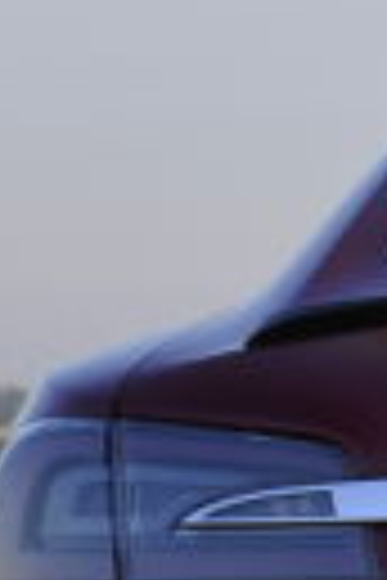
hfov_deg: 1.8
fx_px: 11932
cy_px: 504
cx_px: 1854
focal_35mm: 740
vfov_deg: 2.8
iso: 200
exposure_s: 1/250
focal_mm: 62
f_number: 8
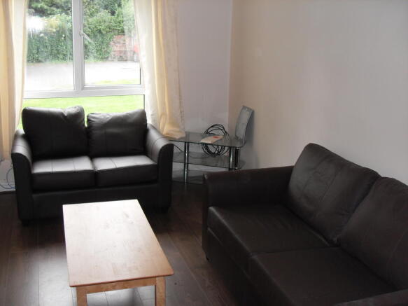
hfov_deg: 50.1
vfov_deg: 38.7
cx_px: 204
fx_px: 436
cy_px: 153
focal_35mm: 37
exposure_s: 1/45
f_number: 2.8
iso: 100
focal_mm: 6.3
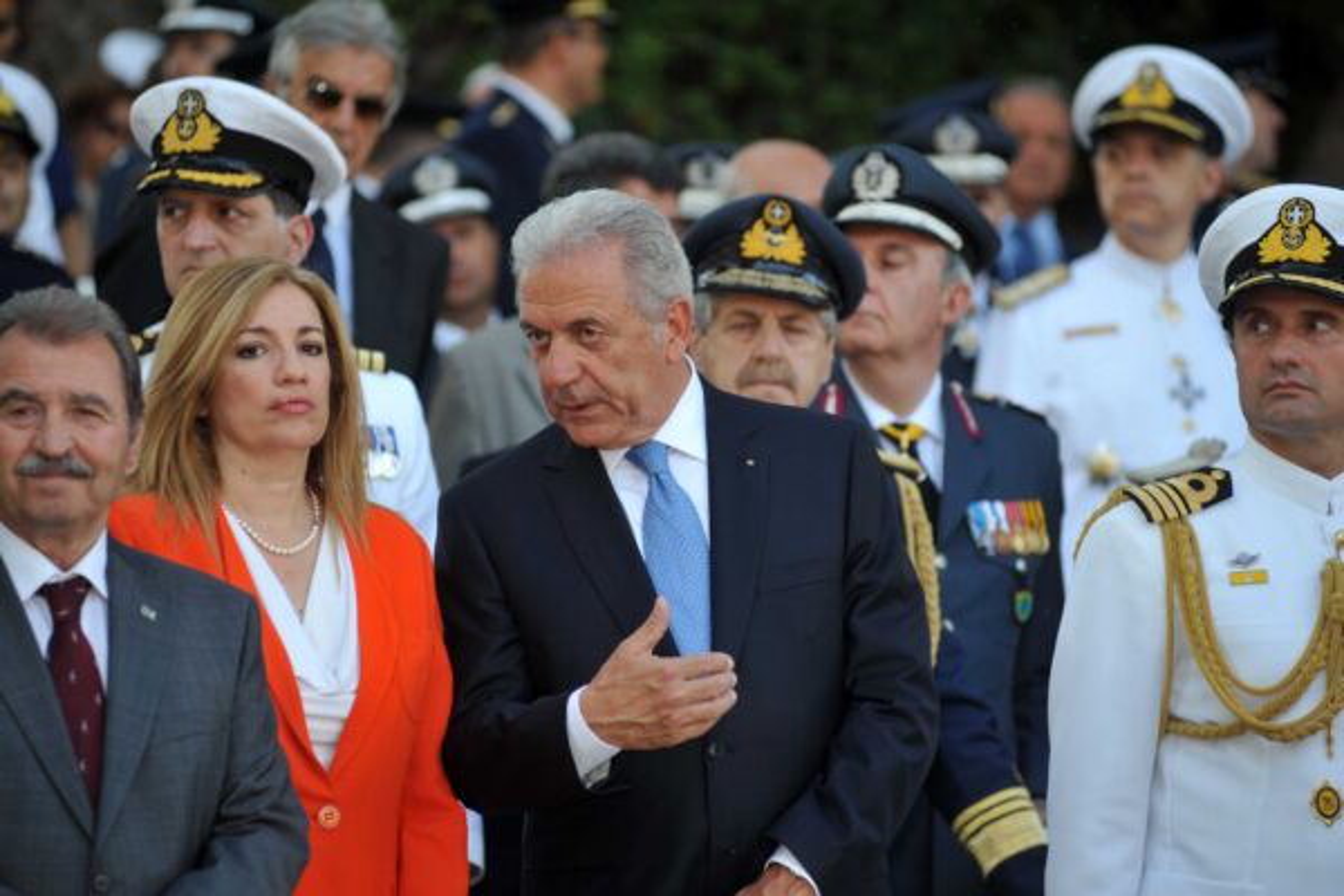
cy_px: 448
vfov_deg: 6.9
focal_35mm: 200
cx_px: 672
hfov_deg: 10.3
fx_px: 7466
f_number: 4.5
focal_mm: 200
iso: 400
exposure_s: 1/250
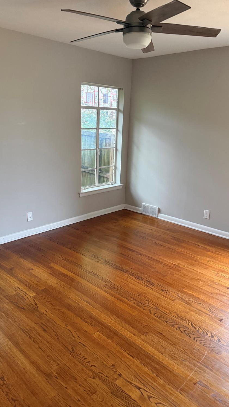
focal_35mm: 27
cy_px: 205
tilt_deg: -15.7
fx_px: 291
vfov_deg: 69.9
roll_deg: -0.2
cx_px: 104
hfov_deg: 42.9
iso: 500
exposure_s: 1/60
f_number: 1.78
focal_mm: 6.76
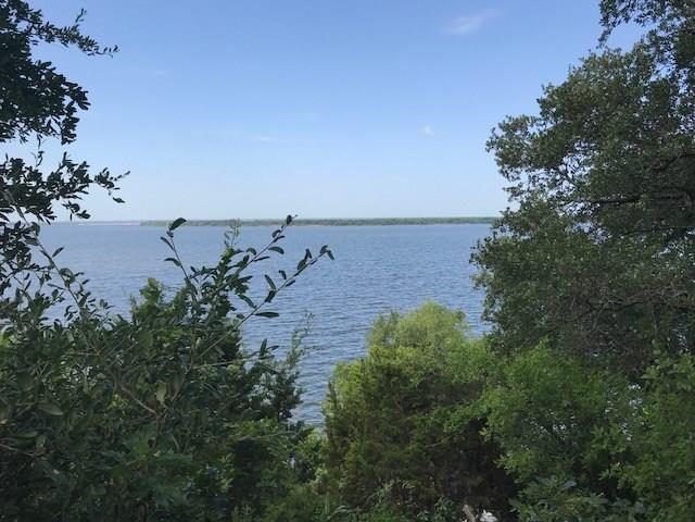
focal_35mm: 28
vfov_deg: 49.7
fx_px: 562
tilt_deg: -3.7
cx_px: 348
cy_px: 261
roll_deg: +0.8
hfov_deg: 63.4
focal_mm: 3.99
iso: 20
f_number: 1.8
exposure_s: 1/1408
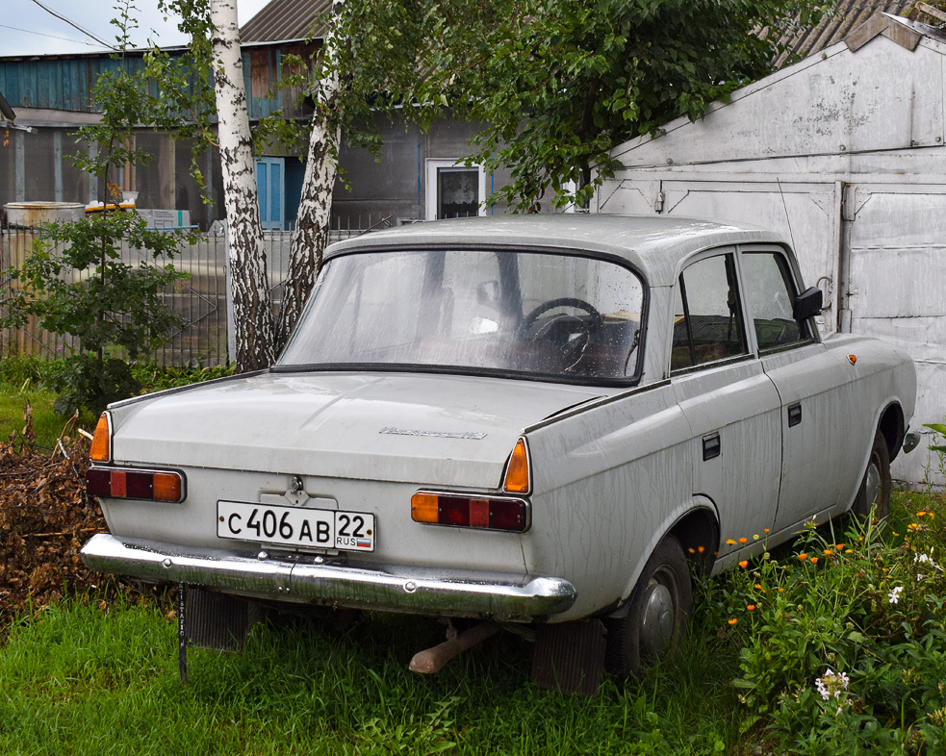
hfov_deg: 34.1
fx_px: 1540
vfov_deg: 27.6
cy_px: 374
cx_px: 509
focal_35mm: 55
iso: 400
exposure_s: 1/400
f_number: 6.3
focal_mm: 32
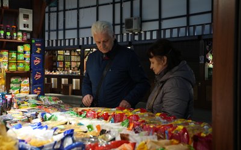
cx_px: 120
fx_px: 256
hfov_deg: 50.4
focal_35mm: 39
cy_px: 70
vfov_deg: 32.7
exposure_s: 1/125
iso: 1250
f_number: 4.5
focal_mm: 38
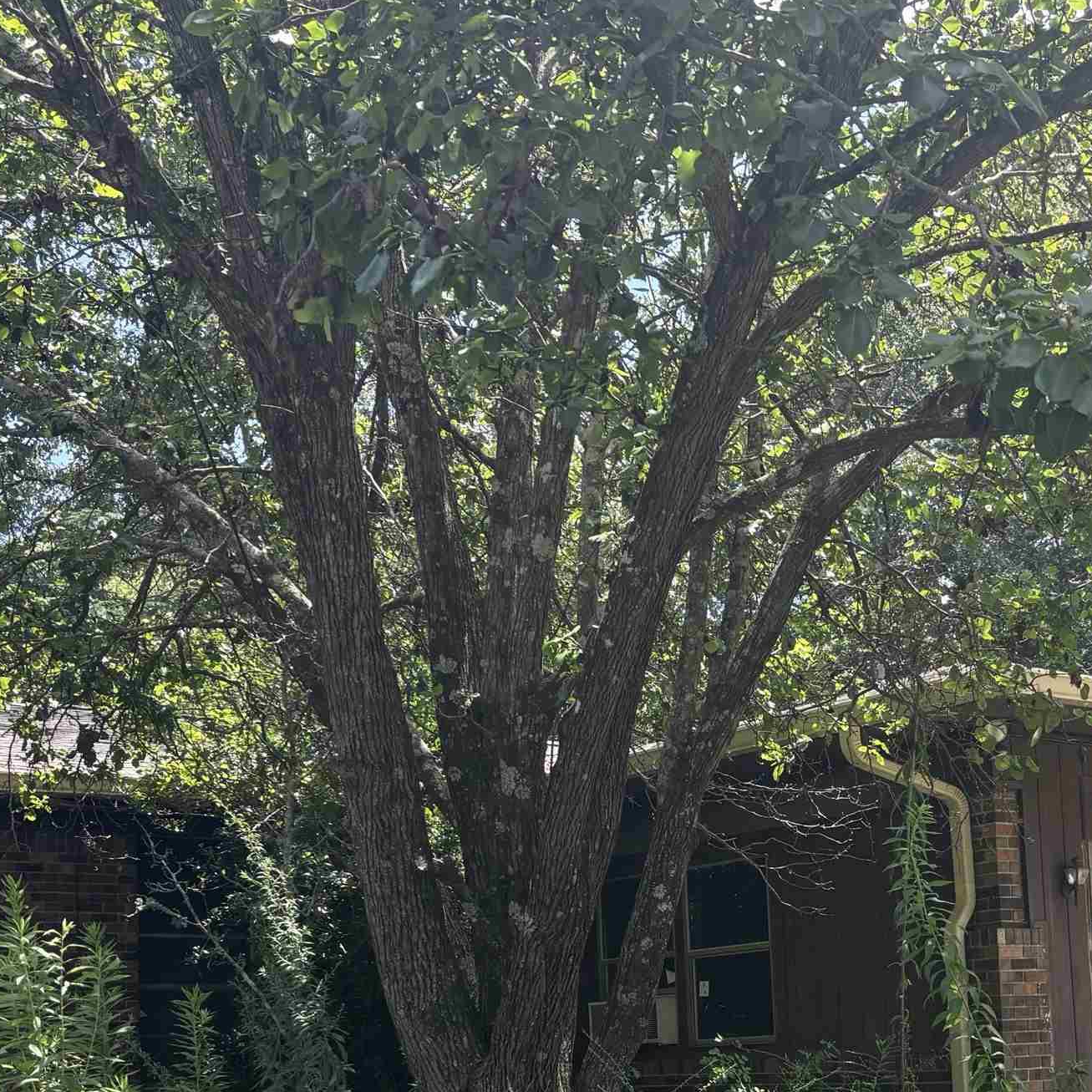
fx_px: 1927
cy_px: 906
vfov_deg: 30.7
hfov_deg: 31.3
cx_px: 769
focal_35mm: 54
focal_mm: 5.96
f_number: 1.6
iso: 50
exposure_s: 1/493
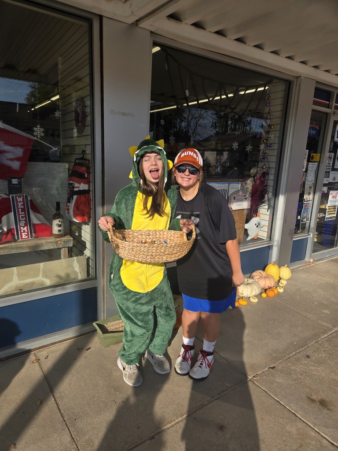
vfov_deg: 73.9
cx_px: 169
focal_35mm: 23
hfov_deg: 58.9
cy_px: 226
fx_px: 299
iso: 25
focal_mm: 5.4
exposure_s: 1/2430
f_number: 1.8
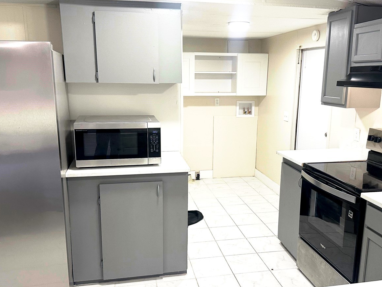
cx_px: 206
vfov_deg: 42.9
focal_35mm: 33
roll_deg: -0.4
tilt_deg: -10.5
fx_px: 364
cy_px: 155
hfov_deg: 55.3
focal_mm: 6.86
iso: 200
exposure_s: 1/120
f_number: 1.78
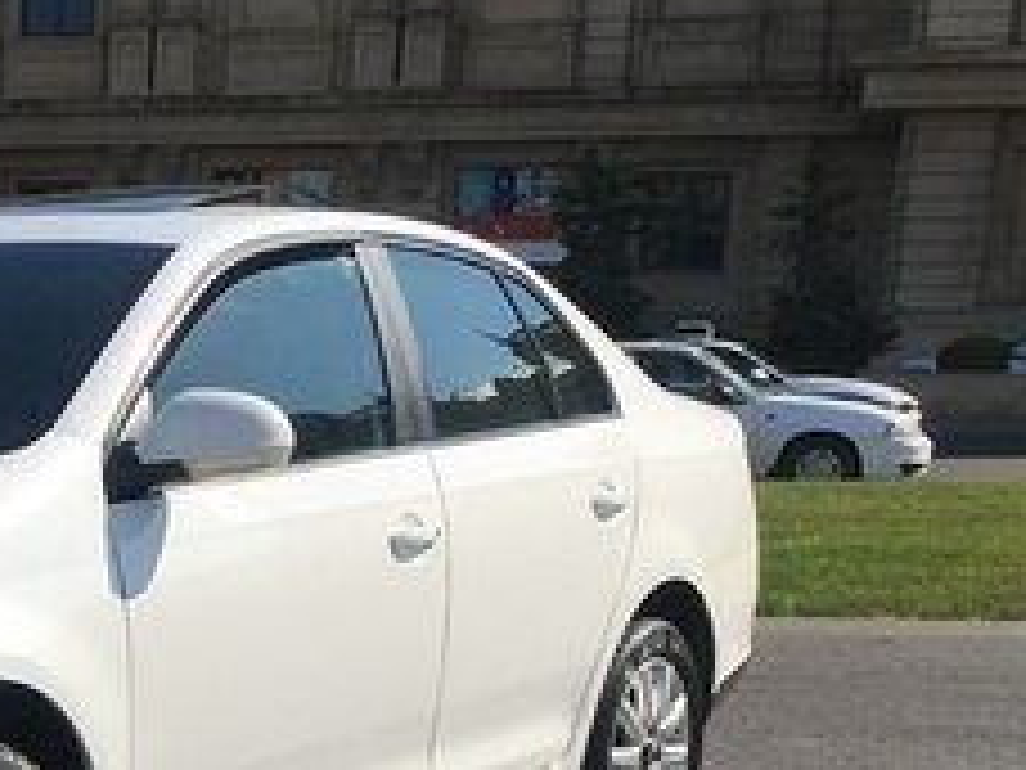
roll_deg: -0.6
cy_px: 984
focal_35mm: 84
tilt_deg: -13.0
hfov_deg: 21.8
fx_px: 2490
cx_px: -148
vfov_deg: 16.6
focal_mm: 4.15
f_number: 2.2
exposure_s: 1/1972
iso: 25
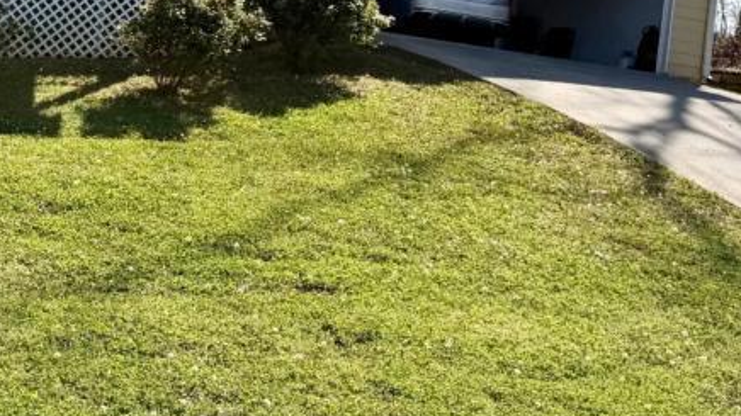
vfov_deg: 16.4
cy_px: 3
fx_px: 1414
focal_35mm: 72
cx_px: 51
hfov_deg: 28.1
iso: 80
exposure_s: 1/3279
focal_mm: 6.76
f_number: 1.78
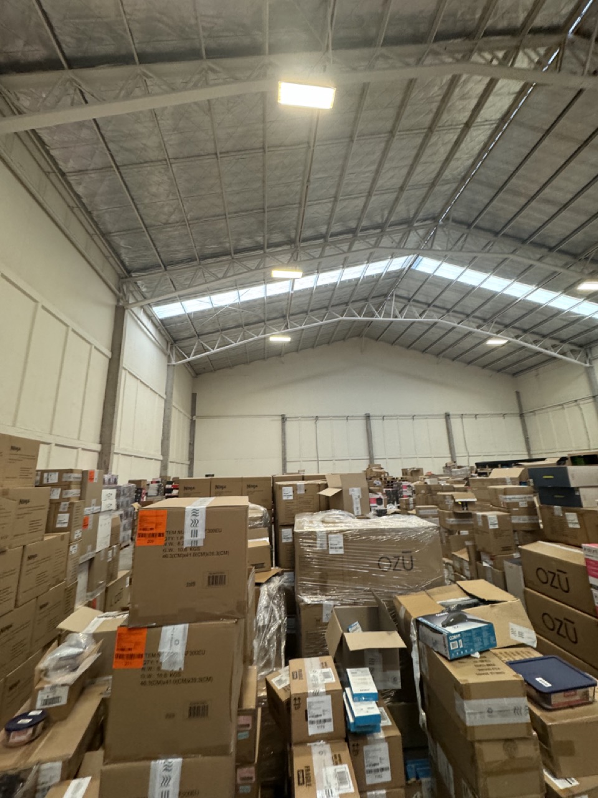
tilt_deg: +11.4
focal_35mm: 14
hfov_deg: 85.7
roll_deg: +2.3
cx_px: 299
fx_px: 322
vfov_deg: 102.1
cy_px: 399
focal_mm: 2.22
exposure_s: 1/50
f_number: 2.2
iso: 250
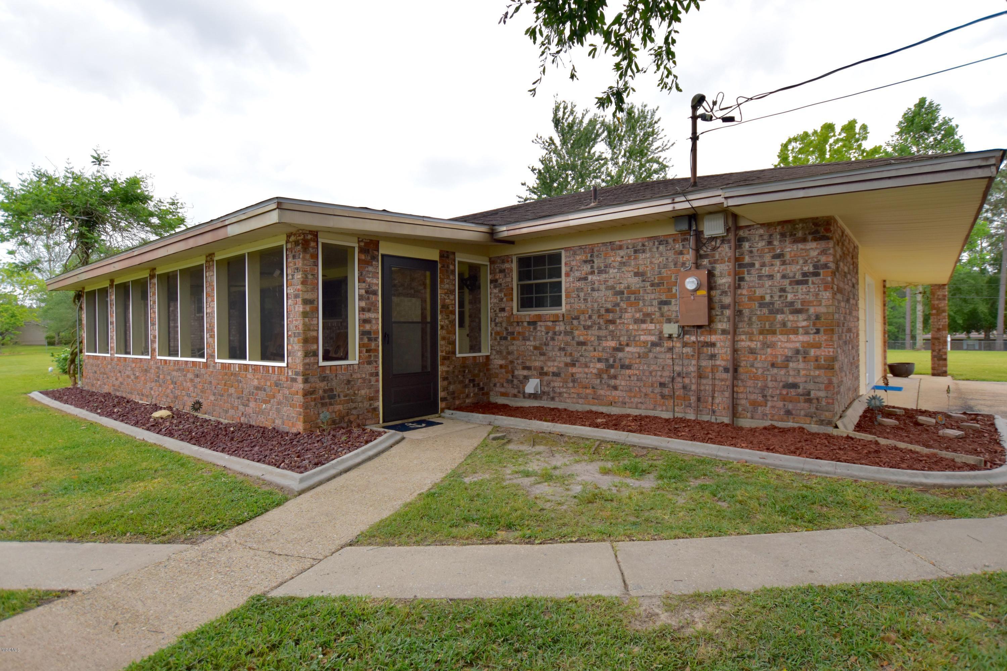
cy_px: 336
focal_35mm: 18
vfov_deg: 67.4
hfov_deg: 90.0
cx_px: 504
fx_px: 503
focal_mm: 12
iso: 200
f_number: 3.5
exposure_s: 1/1250
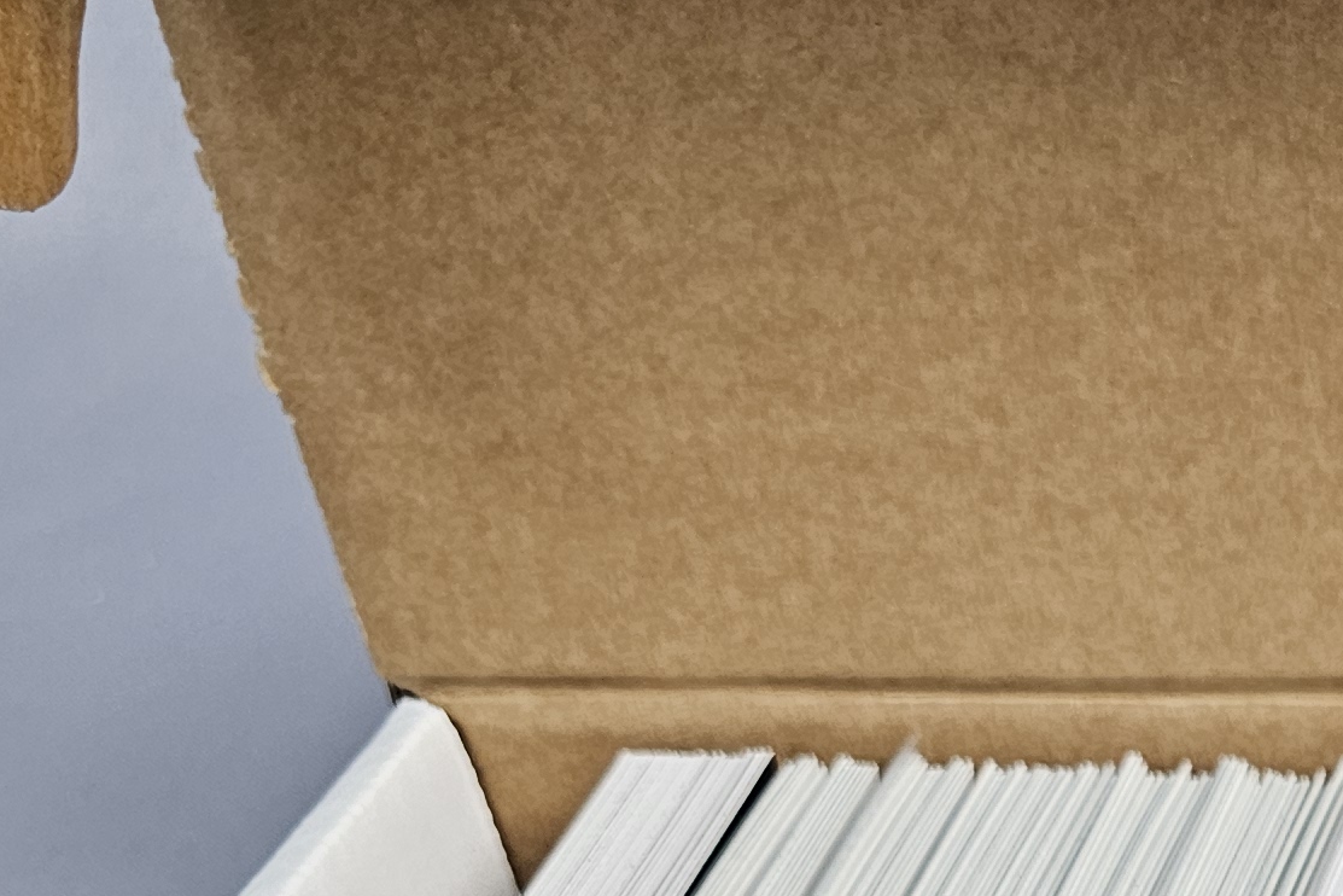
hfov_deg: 20.0
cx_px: 2074
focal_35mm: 86
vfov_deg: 14.1
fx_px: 3208
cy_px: 1608
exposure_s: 1/60
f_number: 1.7
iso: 125
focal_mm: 6.3
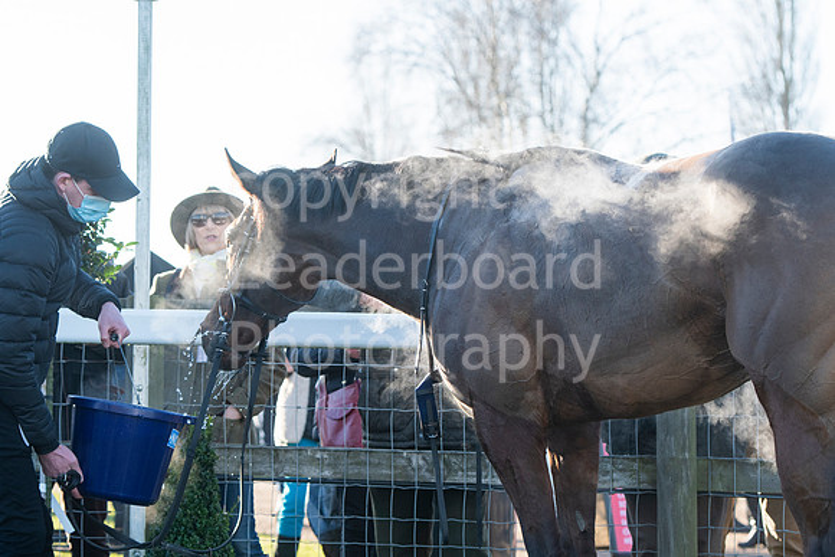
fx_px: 3410
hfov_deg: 14.0
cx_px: 418
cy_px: 278
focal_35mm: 147
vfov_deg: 9.3
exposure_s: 1/640
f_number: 5
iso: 400
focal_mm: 98
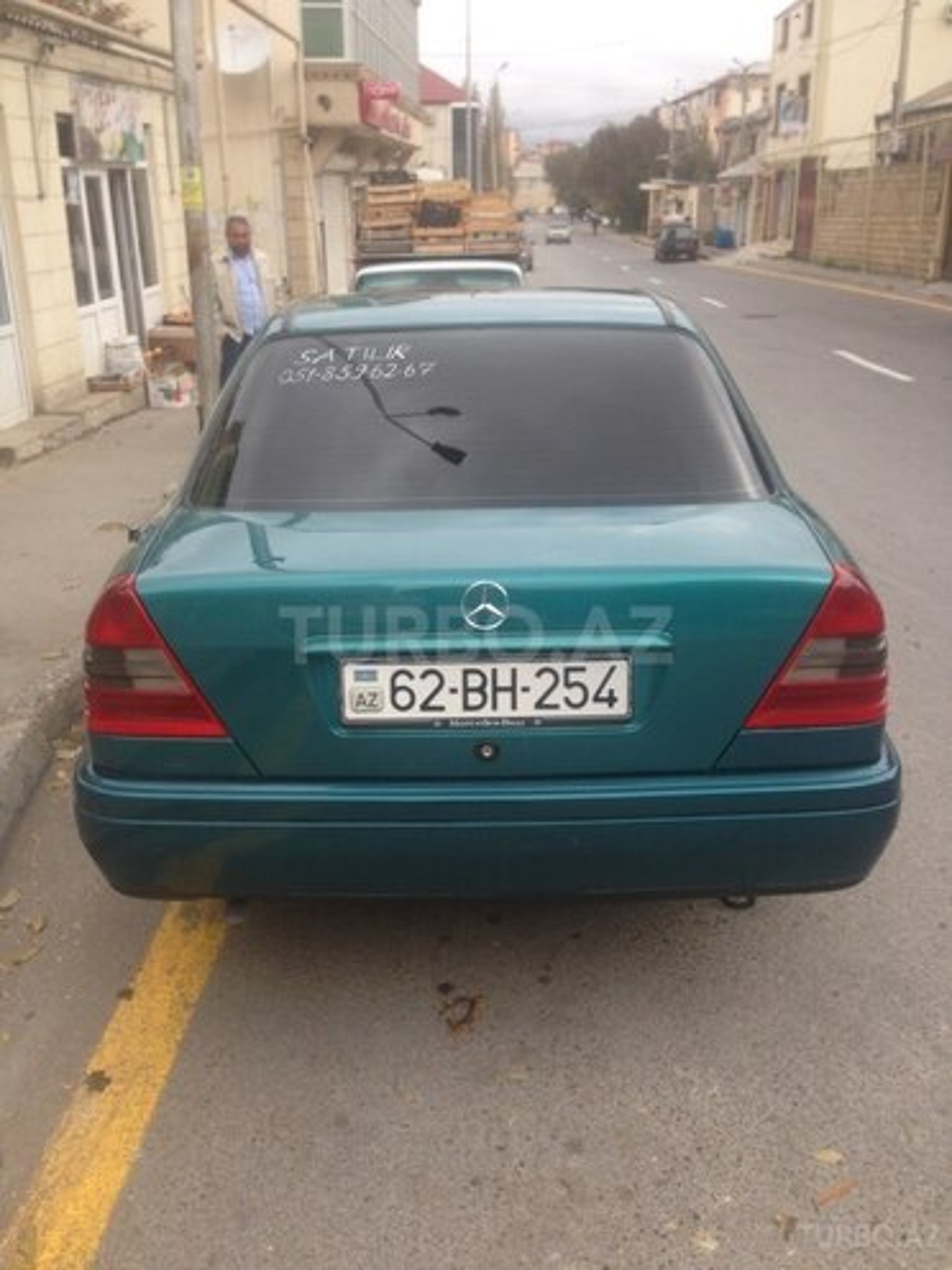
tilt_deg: -21.3
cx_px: 476
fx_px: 1210
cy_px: 635
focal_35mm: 33
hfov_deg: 42.9
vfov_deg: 55.4
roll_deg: +0.0
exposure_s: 1/287
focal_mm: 4.12
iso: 50
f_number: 2.4
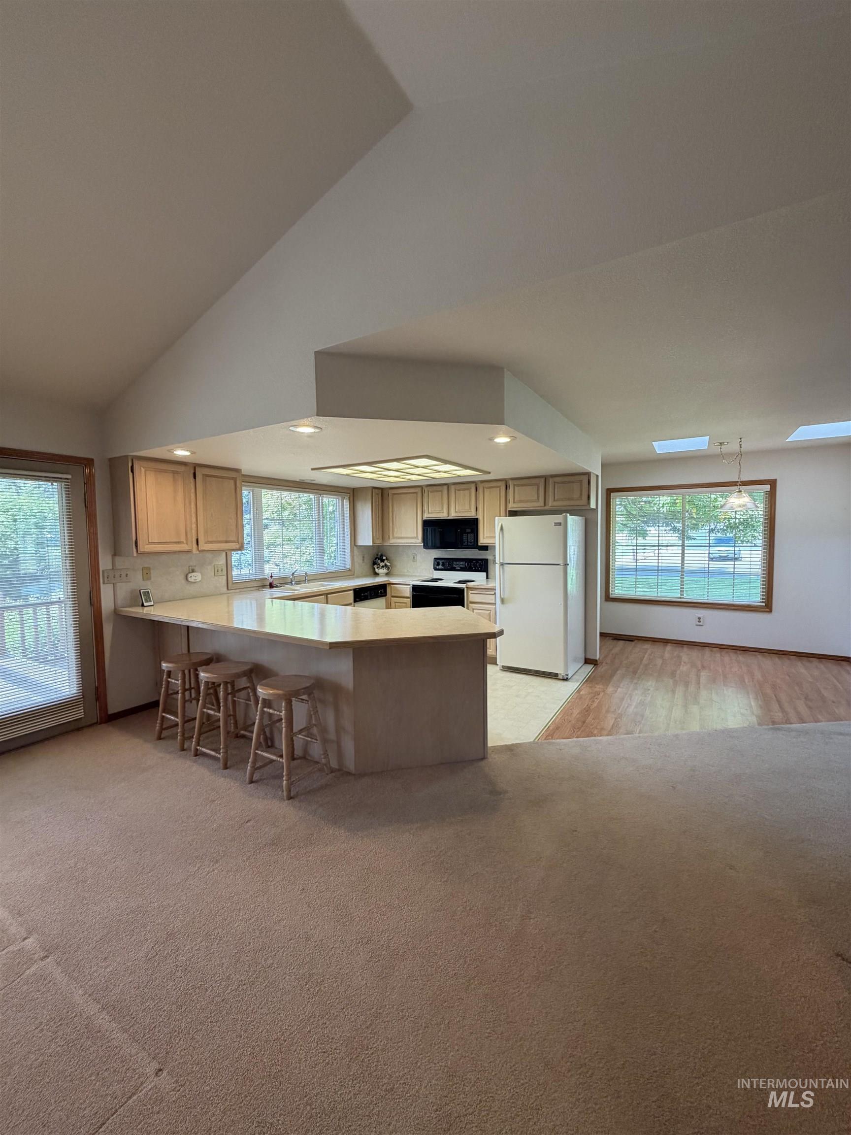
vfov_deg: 102.1
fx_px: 459
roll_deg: +0.7
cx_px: 426
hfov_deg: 85.7
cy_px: 568
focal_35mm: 14
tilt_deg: -3.1
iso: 160
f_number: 2.2
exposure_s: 1/120
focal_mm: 2.22
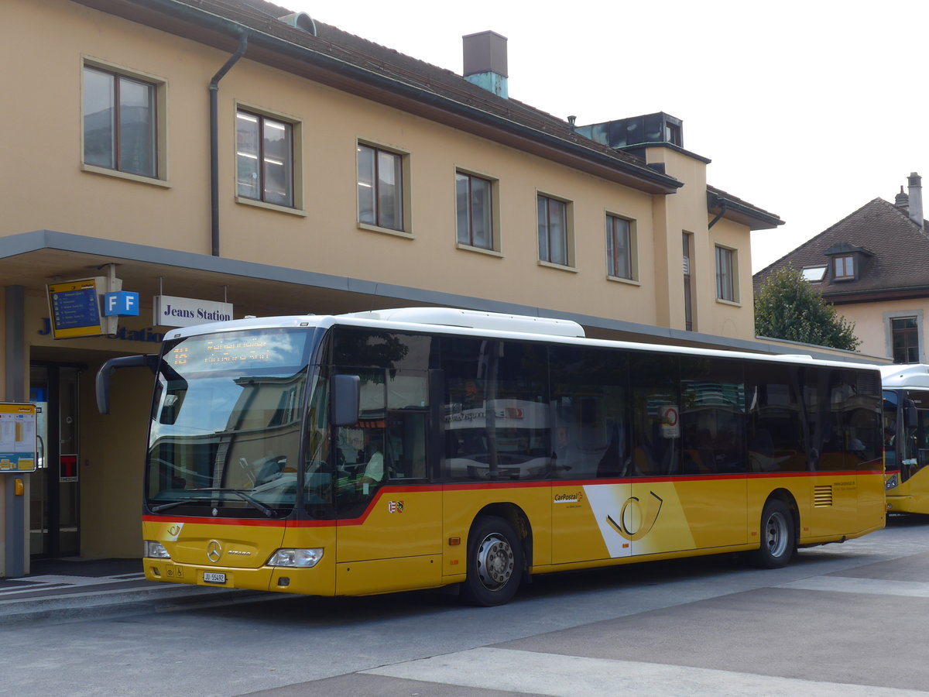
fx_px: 1476
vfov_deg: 26.6
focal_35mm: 55
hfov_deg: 34.9
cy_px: 348
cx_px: 464
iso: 80
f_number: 3.4
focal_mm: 11.3
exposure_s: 1/320
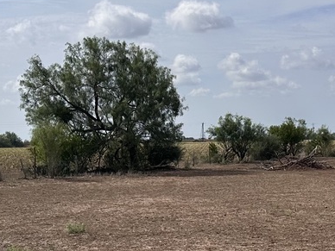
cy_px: 127
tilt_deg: +1.3
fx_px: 861
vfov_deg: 16.6
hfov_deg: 21.9
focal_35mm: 89
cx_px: 237
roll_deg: +0.7
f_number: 1.78
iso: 80
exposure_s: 1/9709
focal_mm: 6.86
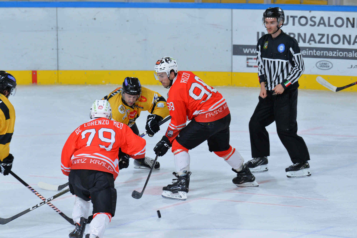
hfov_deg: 5.4
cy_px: 119
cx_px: 178
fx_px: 3765
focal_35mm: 380
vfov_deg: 3.6
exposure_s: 1/1000
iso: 4000
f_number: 6.3
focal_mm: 380
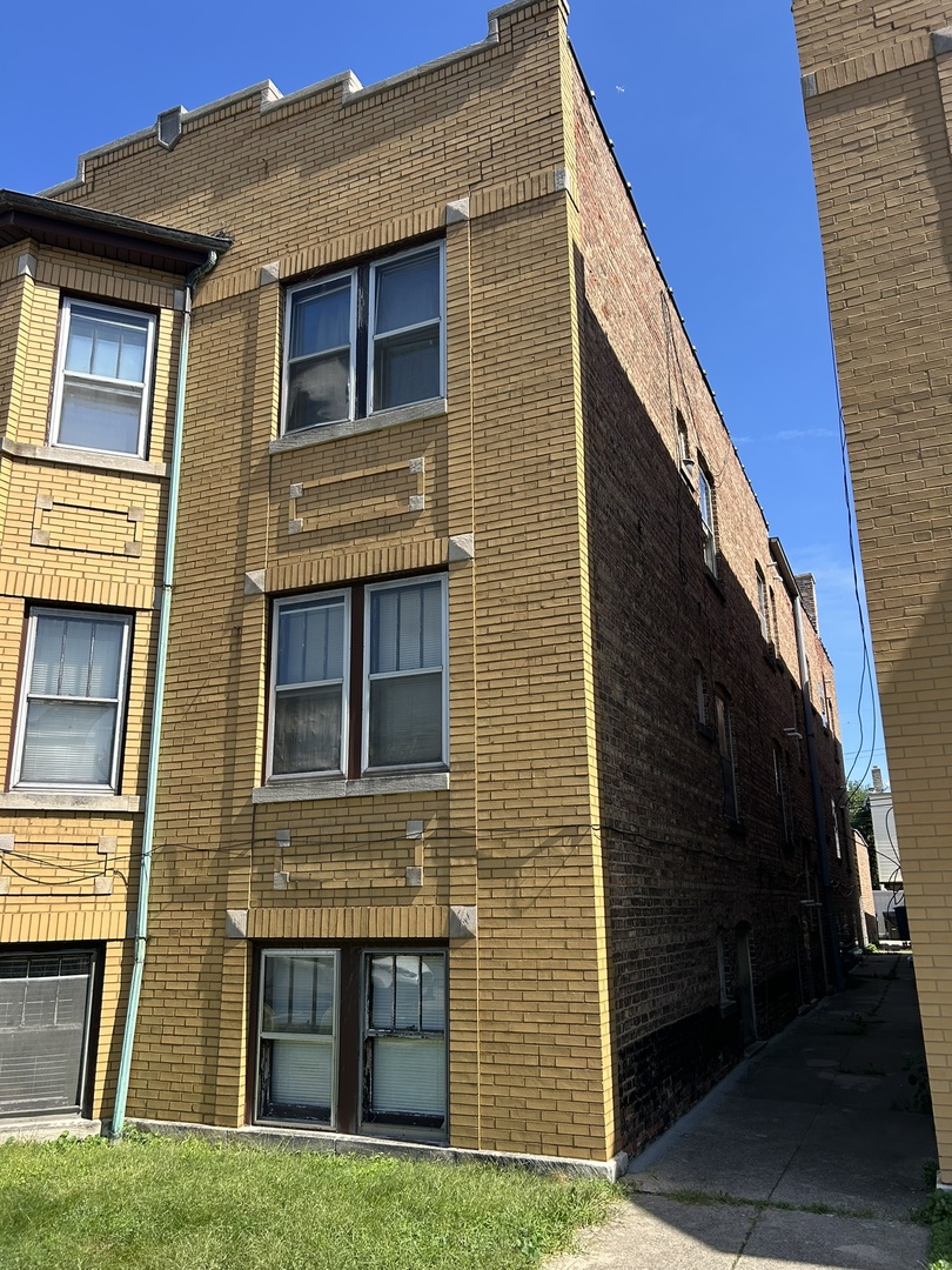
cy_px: 635
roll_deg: +0.0
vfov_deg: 67.3
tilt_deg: +14.9
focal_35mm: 26
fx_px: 953
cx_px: 476
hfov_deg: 53.1
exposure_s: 1/1869
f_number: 1.5
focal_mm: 5.7
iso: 50
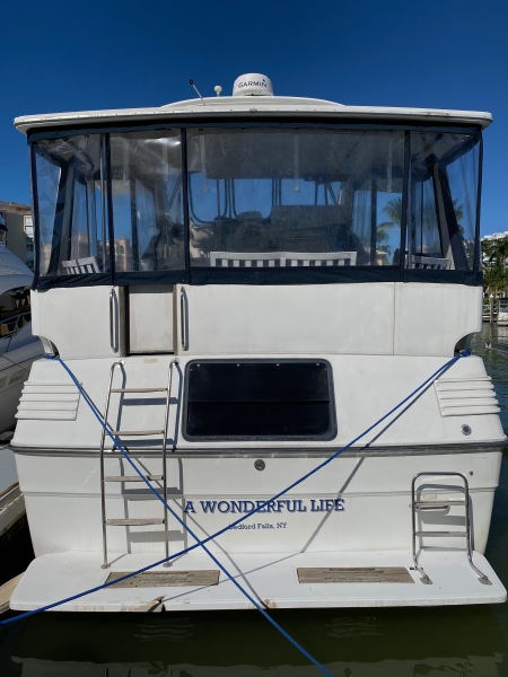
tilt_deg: -1.9
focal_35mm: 26
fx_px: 509
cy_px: 338
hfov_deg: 53.1
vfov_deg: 67.3
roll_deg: +0.5
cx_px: 254
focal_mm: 4.25
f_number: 1.8
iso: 32
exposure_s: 1/11628
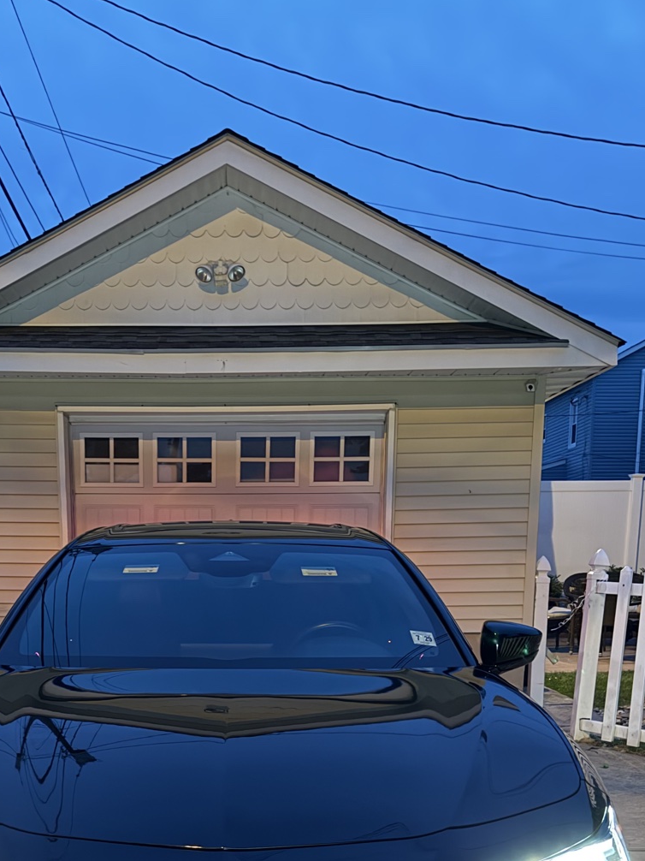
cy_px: 747
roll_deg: -1.8
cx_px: 211
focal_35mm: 42
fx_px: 1044
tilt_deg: -9.5
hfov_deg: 34.0
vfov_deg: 41.8
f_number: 1.78
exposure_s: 1/30
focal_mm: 6.76
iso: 2000
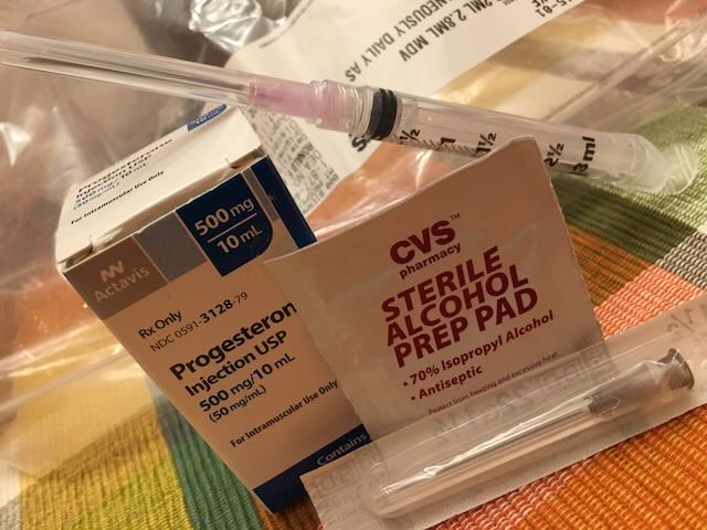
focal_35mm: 29
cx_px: 354
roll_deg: +28.0
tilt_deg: -33.4
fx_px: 592
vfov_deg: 48.2
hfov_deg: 61.7
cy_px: 265
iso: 50
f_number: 2.2
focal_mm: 4.15
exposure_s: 1/15
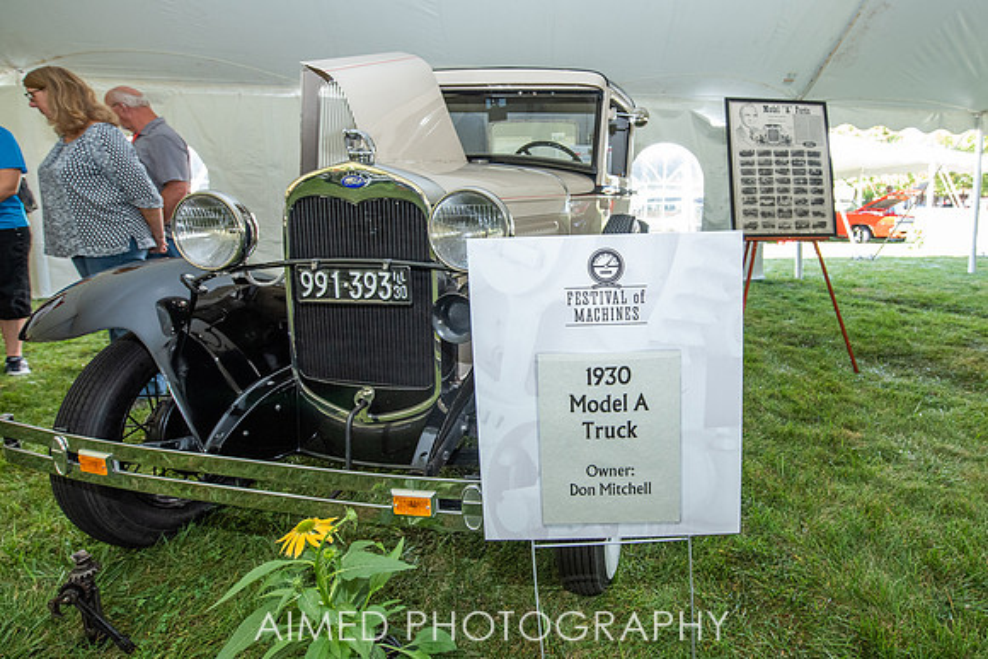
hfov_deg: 91.7
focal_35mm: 17
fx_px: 471
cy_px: 273
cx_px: 588
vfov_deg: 69.5
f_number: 5
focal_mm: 14
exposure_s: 1/200
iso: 1000
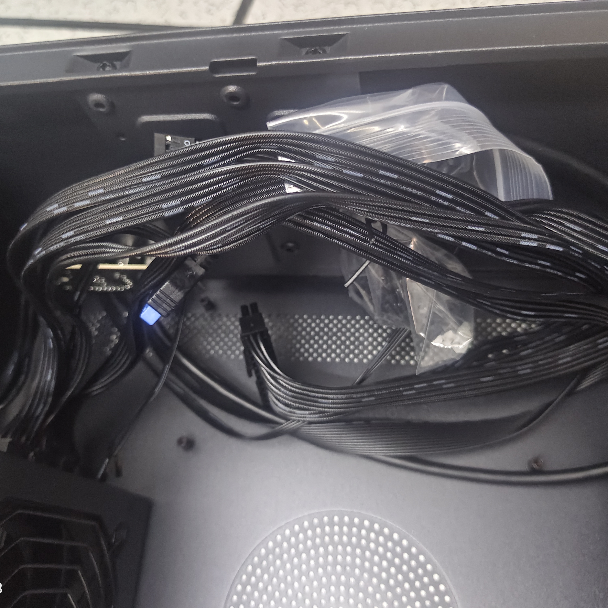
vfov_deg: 55.6
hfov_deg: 55.6
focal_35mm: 29
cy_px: 304
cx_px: 291
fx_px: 576
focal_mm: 5.56
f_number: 1.88
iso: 4348
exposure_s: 1/14.3
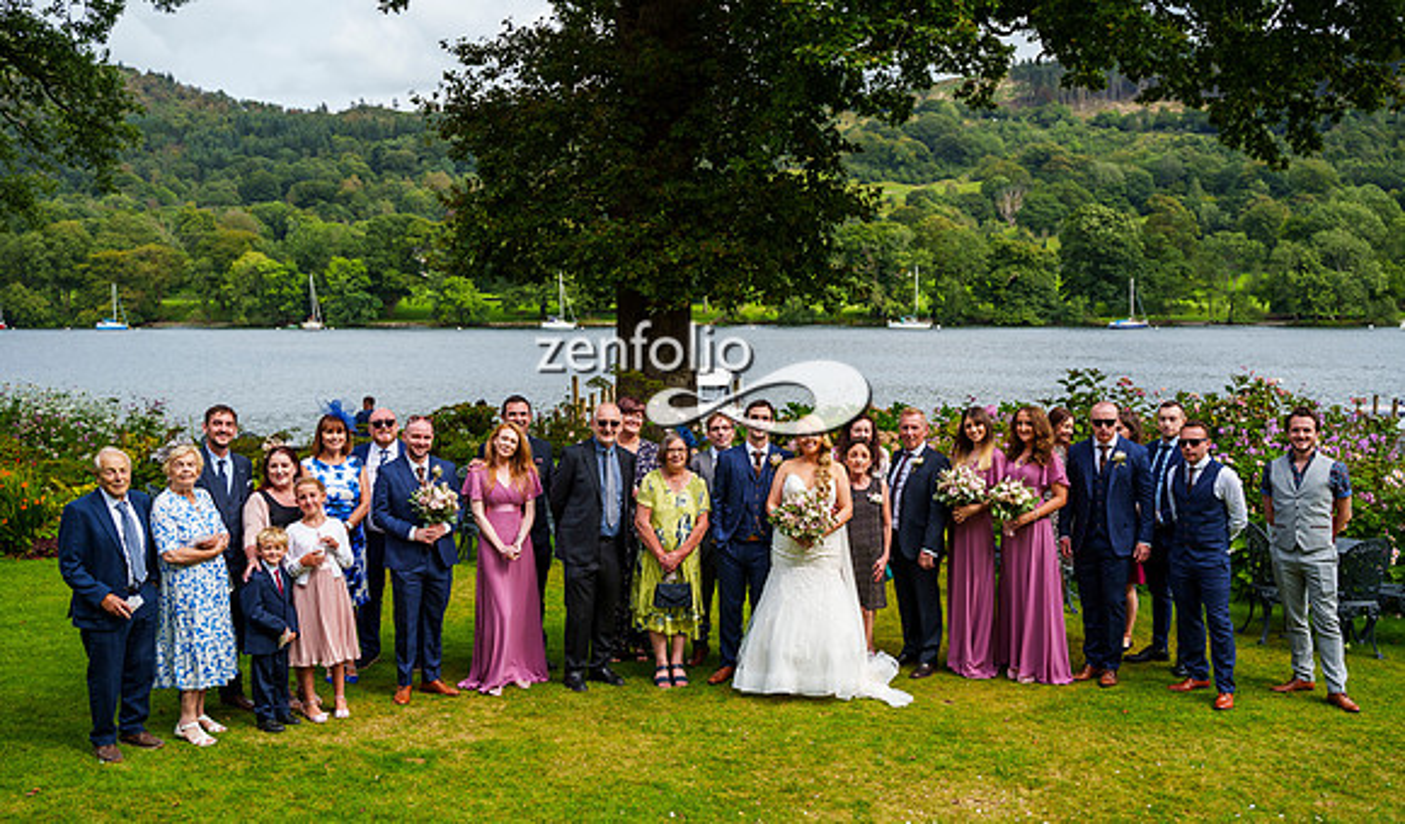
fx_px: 1404
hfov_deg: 53.1
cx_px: 722
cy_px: 481
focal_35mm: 37
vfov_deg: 32.6
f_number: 3.5
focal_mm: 35
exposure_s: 1/4000
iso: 400
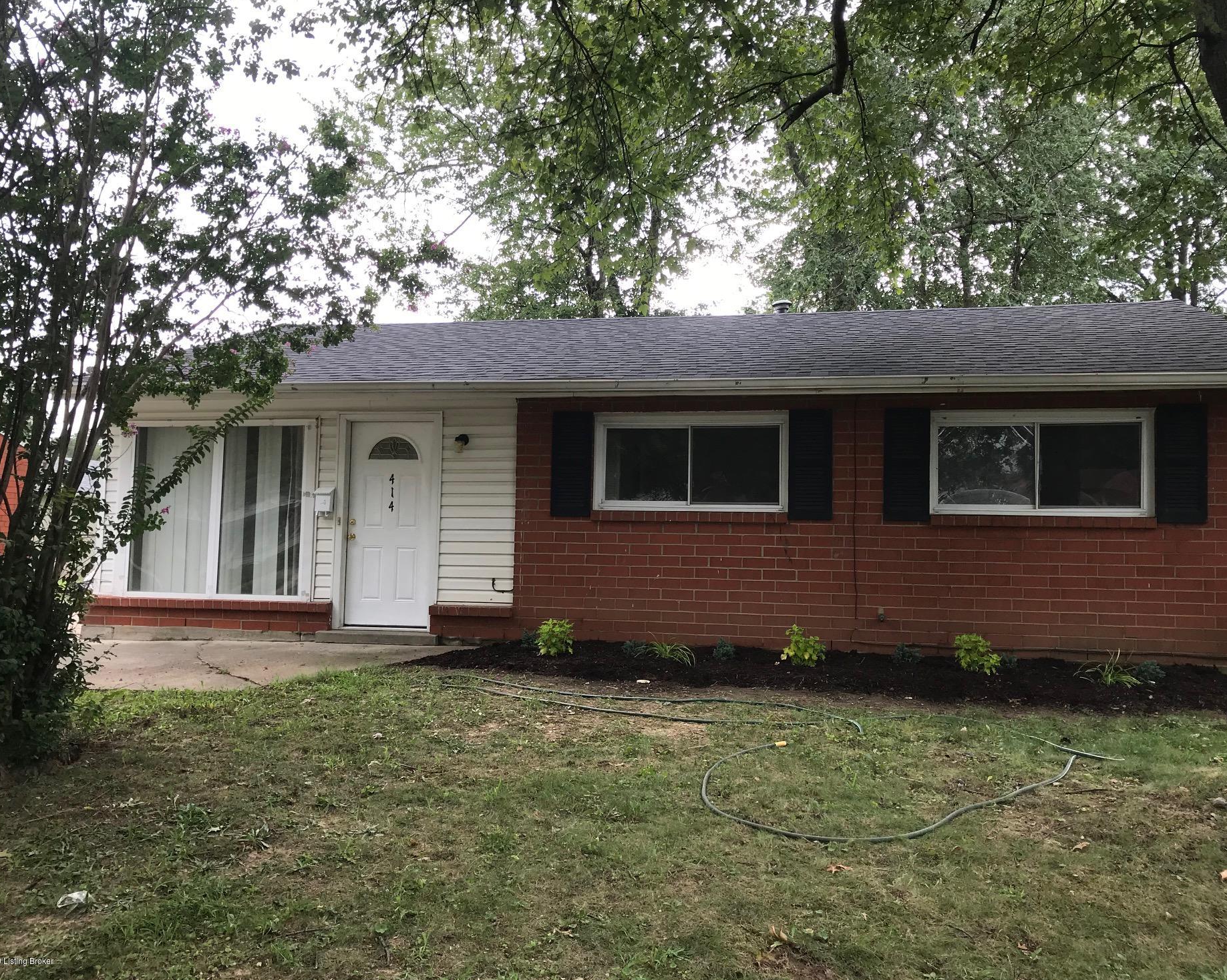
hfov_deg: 58.7
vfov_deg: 48.5
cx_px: 646
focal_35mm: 30
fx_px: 1089
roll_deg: -0.9
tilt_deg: +4.2
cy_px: 490
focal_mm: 3.99
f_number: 1.8
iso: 20
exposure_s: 1/304
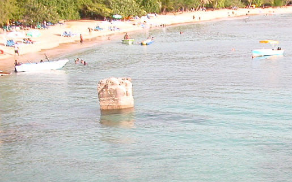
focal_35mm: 78
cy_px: 190
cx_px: 277
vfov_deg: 16.3
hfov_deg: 25.4
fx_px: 621
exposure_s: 1/575
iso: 100
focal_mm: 5.6
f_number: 2.7
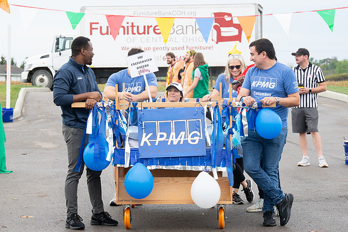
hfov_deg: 15.4
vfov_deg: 10.3
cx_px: 174
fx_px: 1288
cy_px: 116
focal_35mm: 133
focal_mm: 130
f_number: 10
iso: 640
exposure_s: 1/200
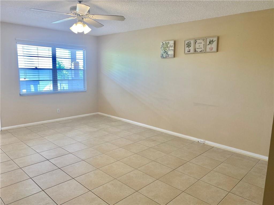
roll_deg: -0.7
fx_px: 206
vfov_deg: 53.1
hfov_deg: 67.3
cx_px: 137
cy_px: 102
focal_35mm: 26
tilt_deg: -11.2
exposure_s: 1/120
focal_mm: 4.25
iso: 80
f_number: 1.8
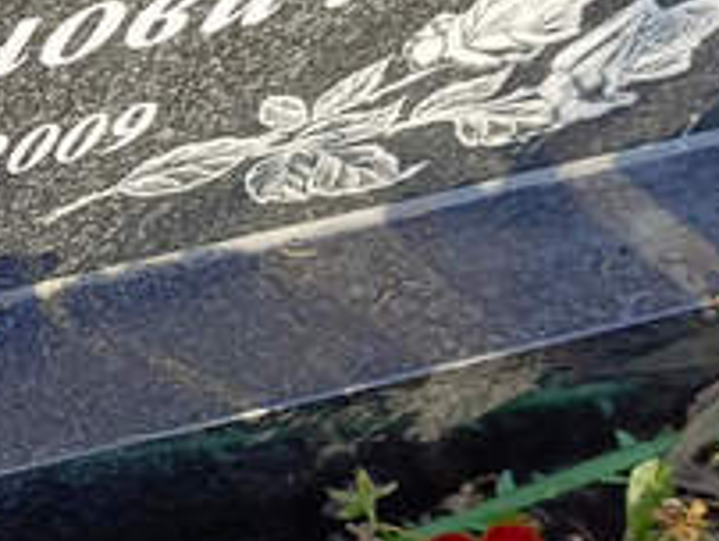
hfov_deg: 17.9
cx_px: -338
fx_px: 2059
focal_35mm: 99
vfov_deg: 15.0
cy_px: 256
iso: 110
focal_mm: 4.76
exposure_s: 1/327
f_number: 1.69
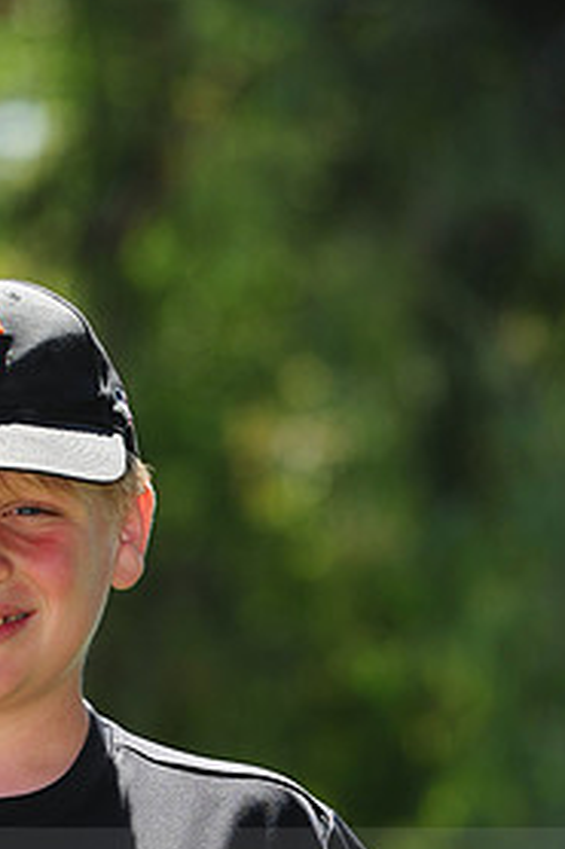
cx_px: -6
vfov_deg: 7.6
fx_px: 6387
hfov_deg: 5.1
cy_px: 870
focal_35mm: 271
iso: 200
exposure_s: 1/800
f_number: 4.5
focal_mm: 130
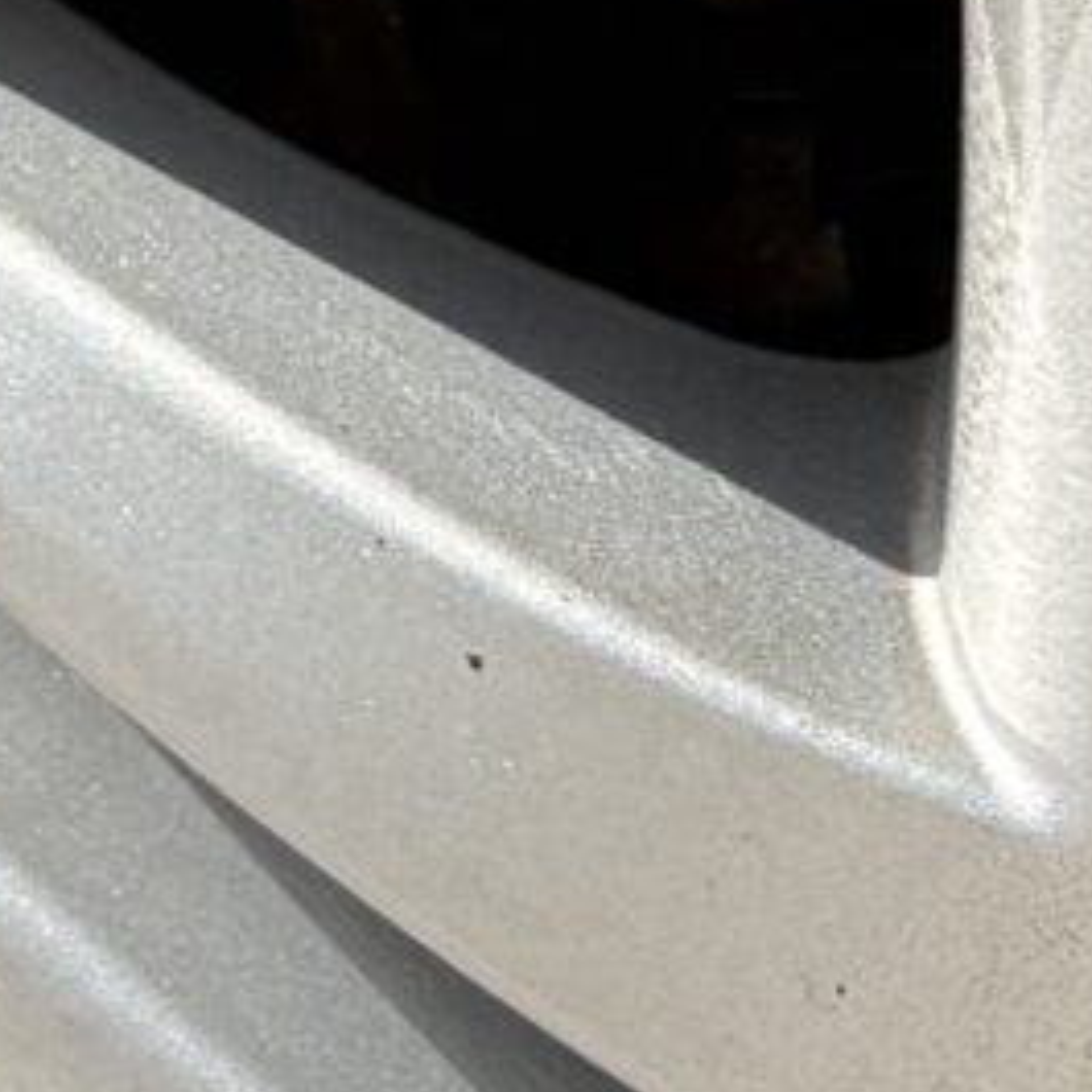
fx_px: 7317
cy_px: -457
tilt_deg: -21.1
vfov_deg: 8.4
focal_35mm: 205
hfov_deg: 8.5
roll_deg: -5.1
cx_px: 338
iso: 80
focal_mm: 6.76
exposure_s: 1/3279
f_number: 1.78
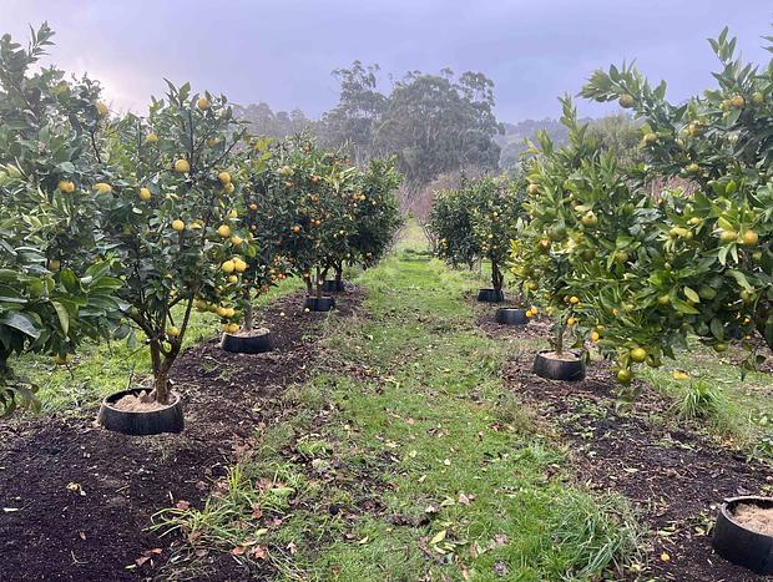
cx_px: 386
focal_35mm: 26
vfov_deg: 53.2
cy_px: 291
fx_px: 581
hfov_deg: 67.2
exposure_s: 1/166
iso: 64
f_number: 1.5
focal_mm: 5.7
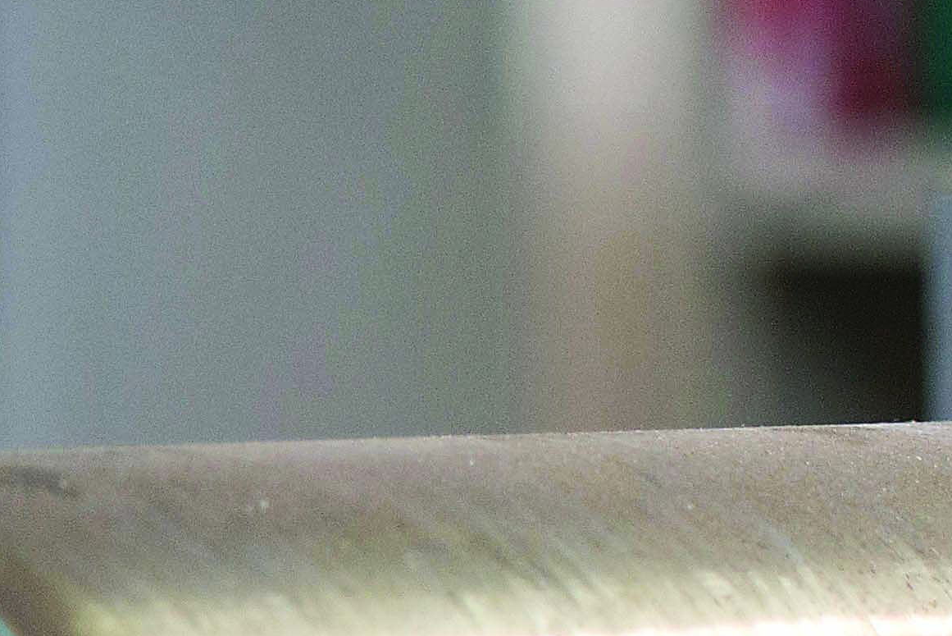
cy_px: 355
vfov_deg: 2.2
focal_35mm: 622
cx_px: 2320
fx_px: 16454
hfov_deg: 3.3
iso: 1600
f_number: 4
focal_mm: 120
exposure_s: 1/125
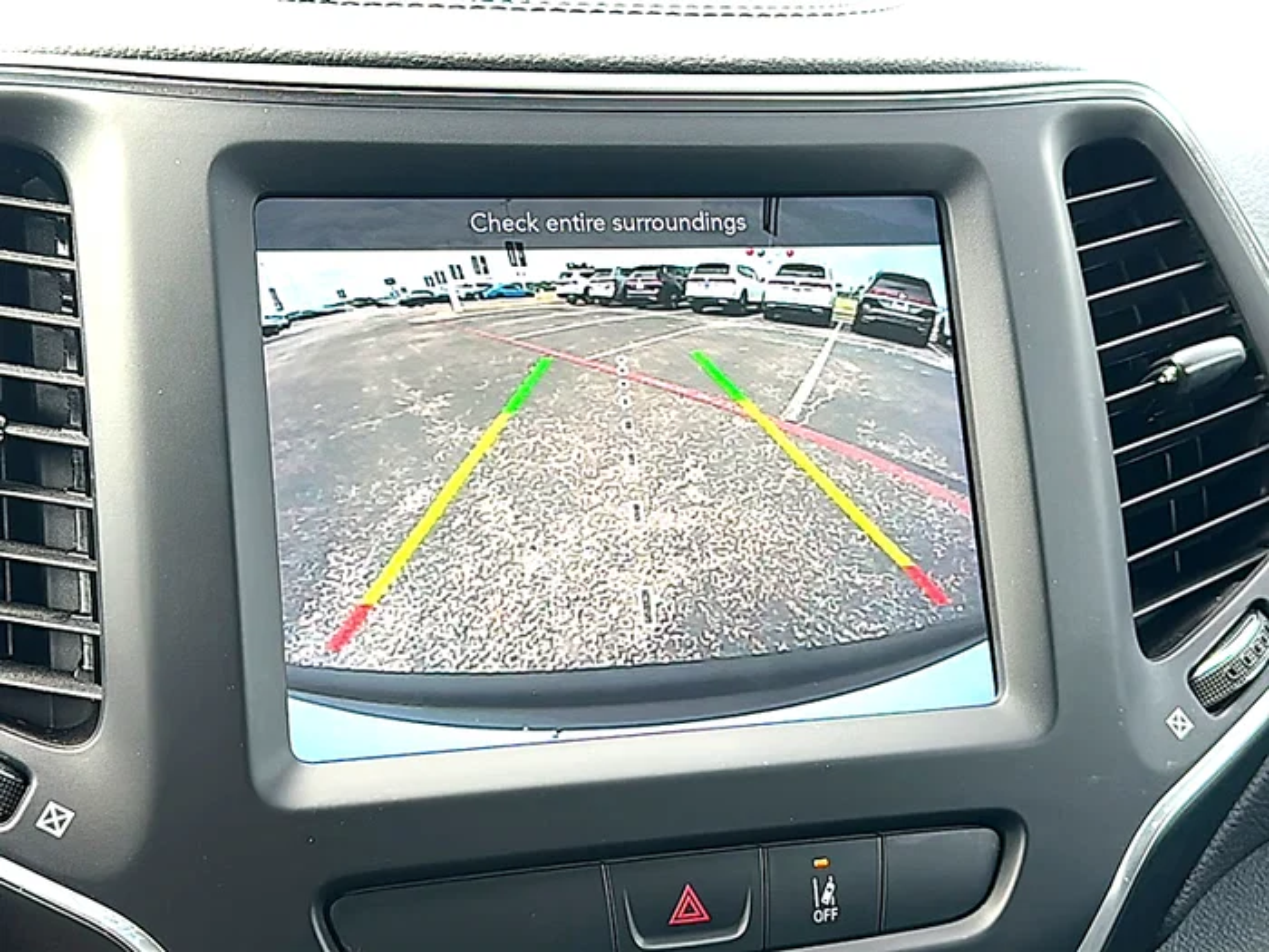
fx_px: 1650
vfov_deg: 32.2
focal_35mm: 45
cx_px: 634
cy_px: 476
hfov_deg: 42.1
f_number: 1.78
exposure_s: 1/297
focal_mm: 6.86
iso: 80
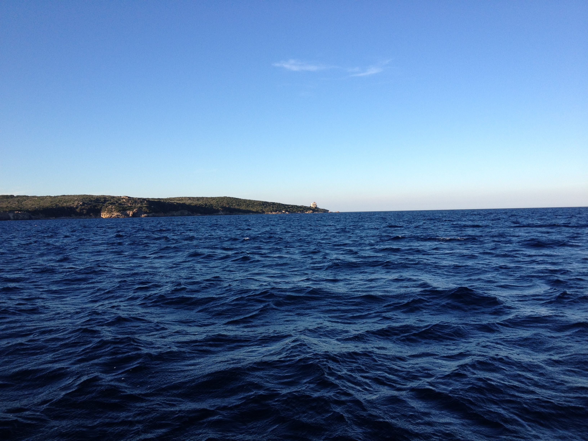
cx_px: 294
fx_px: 595
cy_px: 220
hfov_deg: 52.6
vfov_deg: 40.7
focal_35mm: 35
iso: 64
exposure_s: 1/920
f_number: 2.4
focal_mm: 4.28
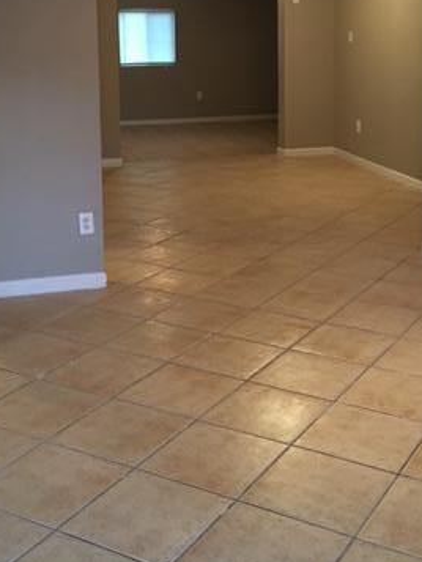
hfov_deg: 28.0
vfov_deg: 35.8
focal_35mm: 52
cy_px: 129
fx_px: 845
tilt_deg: -5.8
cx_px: 233
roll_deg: +0.0
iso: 80
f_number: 2.2
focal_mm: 4.15
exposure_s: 1/15
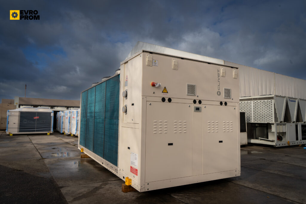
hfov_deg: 71.5
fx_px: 213
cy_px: 102
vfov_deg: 51.3
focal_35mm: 25
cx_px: 153
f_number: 13
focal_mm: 25
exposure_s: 1/200
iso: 160
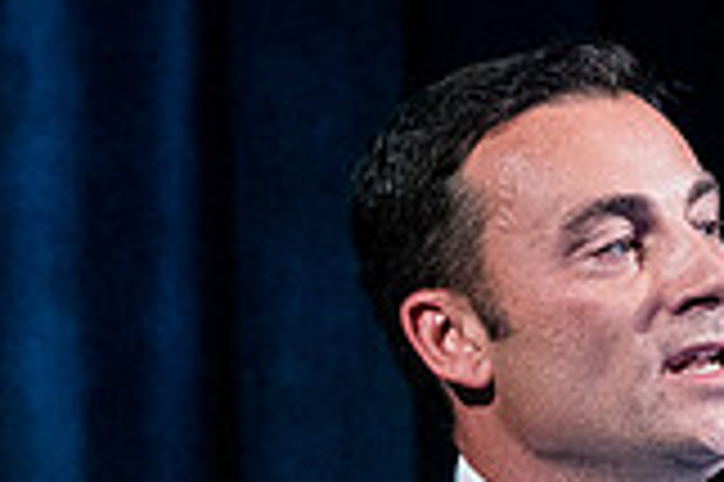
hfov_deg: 3.0
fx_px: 13762
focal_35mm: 685
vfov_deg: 2.0
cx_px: 886
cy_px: 827
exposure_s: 1/200
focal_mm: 127
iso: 6400
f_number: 3.5
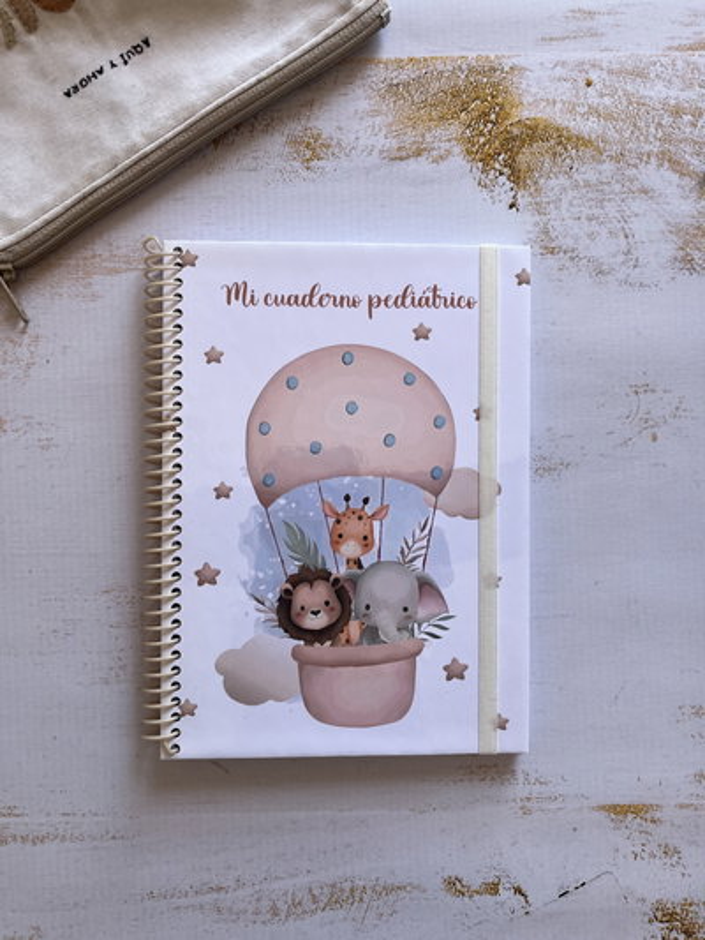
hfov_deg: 53.1
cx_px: 352
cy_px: 470
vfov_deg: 67.3
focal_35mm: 26
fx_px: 706
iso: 32
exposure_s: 1/140
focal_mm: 5.1
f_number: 1.6
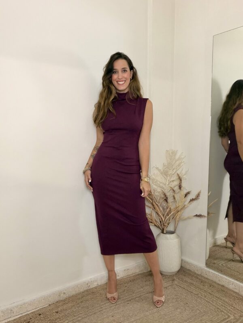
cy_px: 162
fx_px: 281
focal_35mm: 30
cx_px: 122
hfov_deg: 46.8
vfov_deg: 60.0
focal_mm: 2.71
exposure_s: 1/50
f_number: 1.9
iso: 160
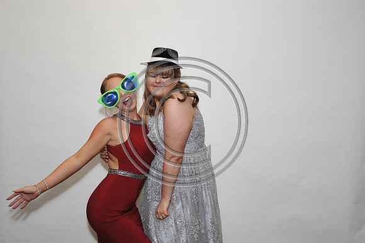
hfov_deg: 46.4
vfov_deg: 31.9
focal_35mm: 42
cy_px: 122
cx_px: 182
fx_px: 426
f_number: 6.3
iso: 800
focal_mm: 42
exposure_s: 1/60
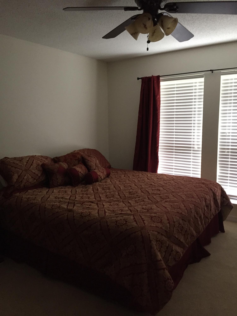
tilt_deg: -9.5
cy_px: 158
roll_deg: +0.8
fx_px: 265
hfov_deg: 48.2
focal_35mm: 29
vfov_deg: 61.7
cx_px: 118
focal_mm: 4.15
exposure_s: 1/24
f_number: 2.2
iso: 250
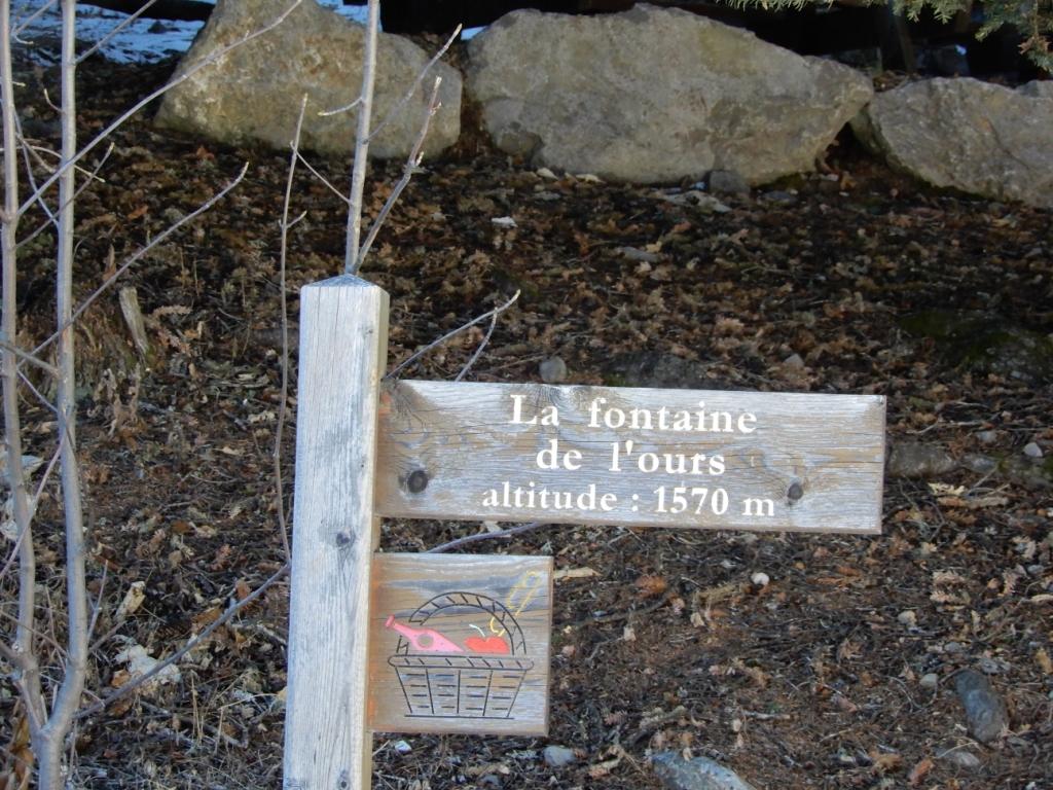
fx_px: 5019
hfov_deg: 12.0
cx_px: 526
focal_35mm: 165
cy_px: 395
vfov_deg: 9.0
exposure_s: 1/50
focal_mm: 29.4
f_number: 5.6
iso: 400
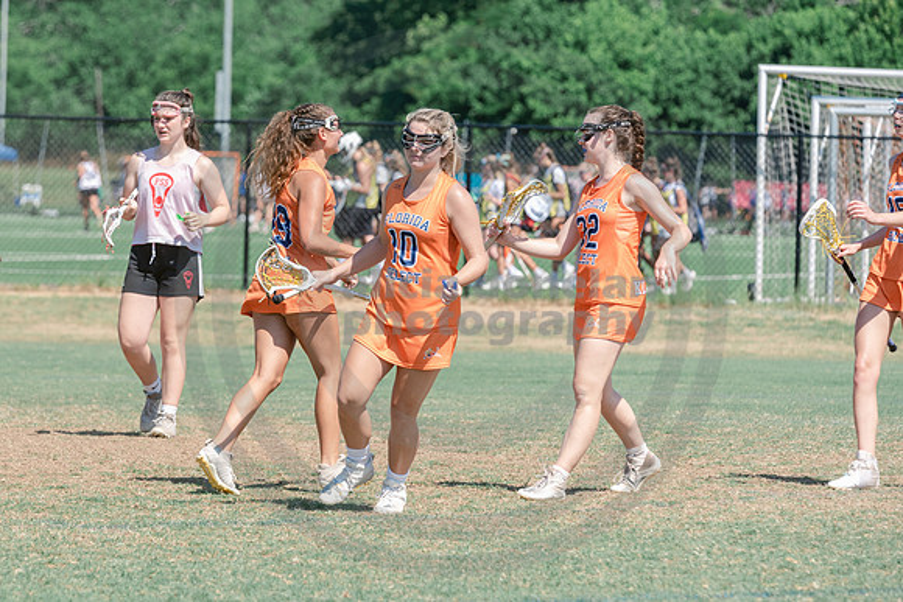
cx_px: 260
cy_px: 302
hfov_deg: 7.6
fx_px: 6776
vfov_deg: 5.1
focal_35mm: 270
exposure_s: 1/1600
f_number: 5
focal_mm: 185
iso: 400
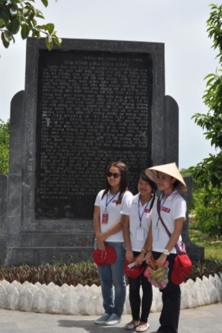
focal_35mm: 52
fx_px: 486
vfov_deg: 37.9
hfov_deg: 25.7
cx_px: 111
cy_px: 166
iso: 200
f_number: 11
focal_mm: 35
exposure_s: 1/200
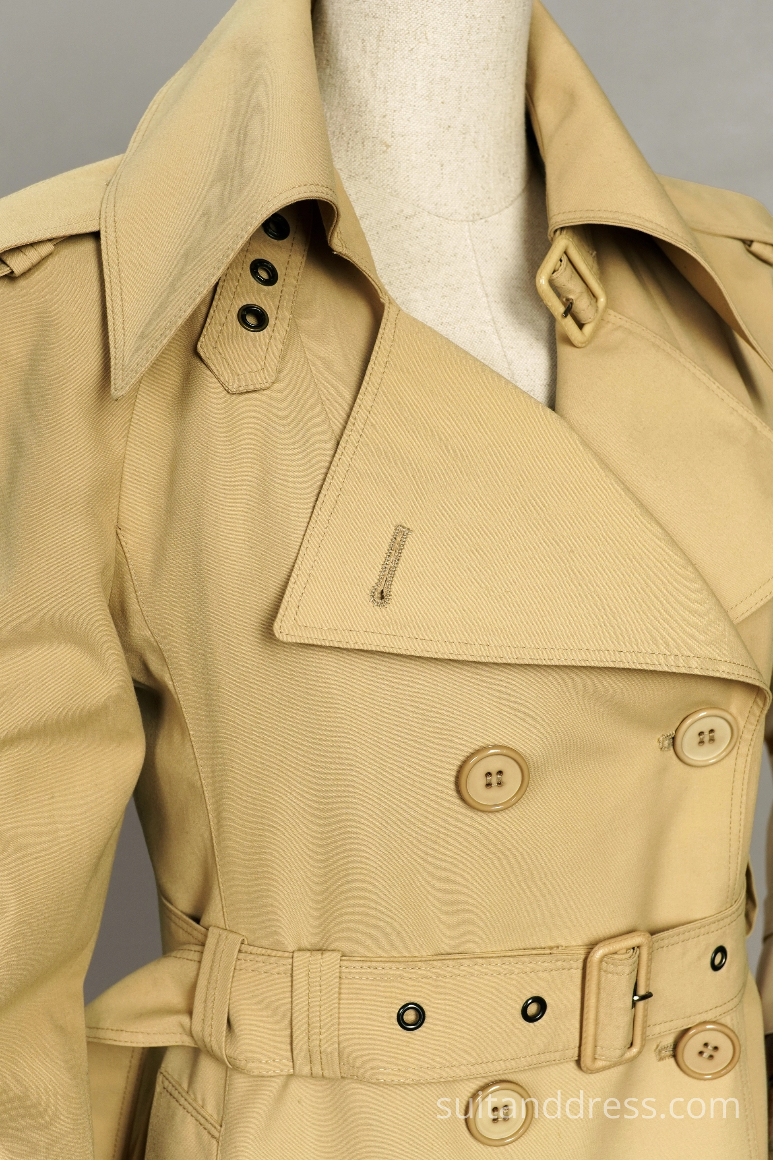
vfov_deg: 41.1
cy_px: 580
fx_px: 1546
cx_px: 386
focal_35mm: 48
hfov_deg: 28.1
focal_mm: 32
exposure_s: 1/80
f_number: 5.6
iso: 400
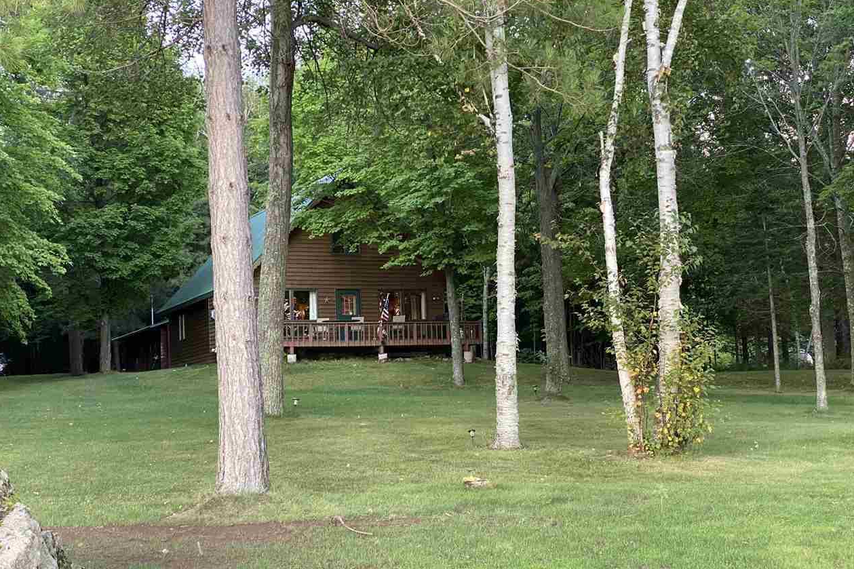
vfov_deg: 24.6
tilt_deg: +5.4
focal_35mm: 55
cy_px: 298
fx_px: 1304
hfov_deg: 36.2
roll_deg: +2.1
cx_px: 421
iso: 250
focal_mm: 6
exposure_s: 1/60
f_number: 2
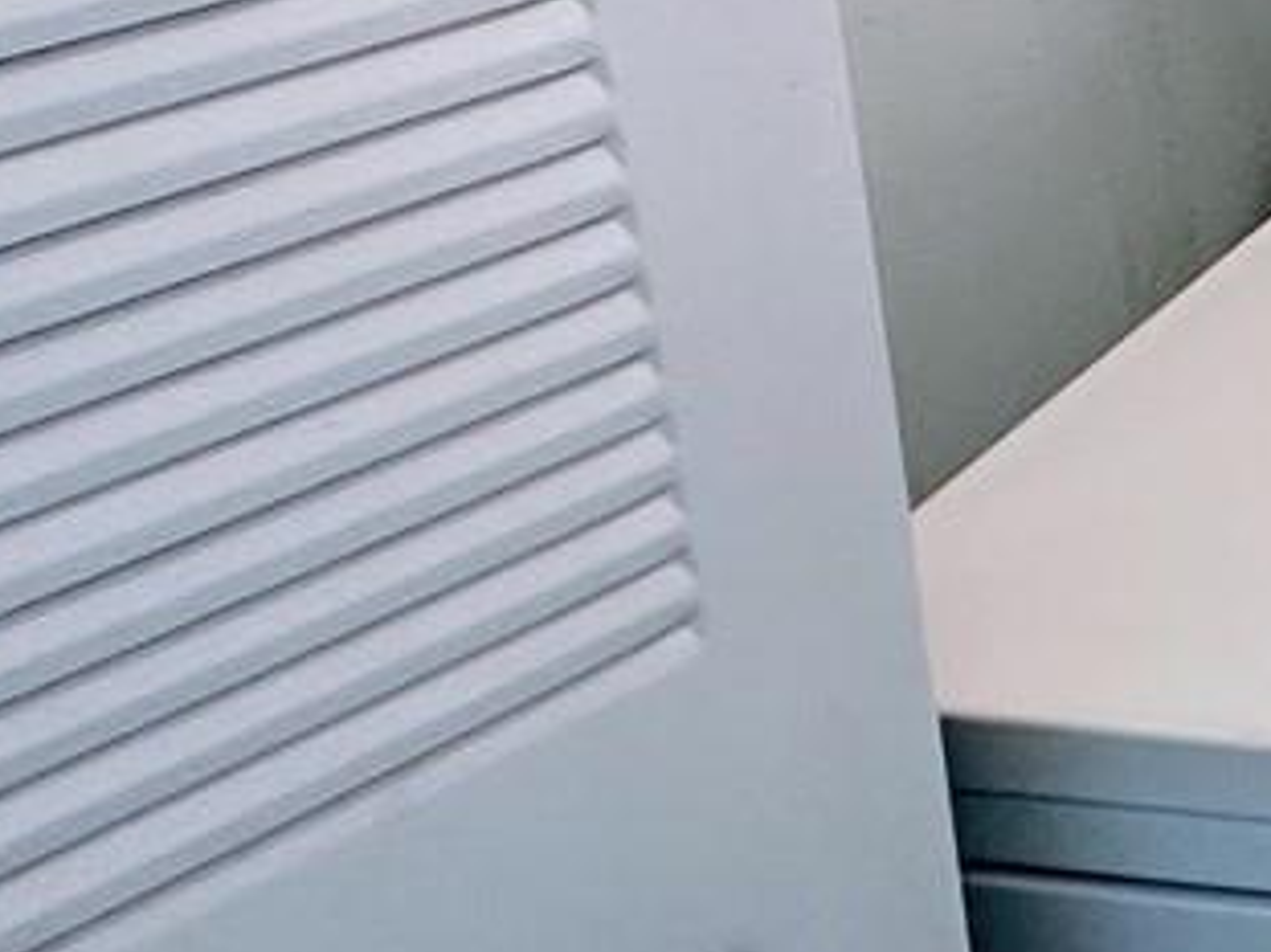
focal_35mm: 72
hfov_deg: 18.5
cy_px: -257
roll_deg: -2.0
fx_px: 2643
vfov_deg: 19.0
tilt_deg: -15.7
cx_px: 2497
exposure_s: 1/60
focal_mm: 2.22
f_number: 2.2
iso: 160
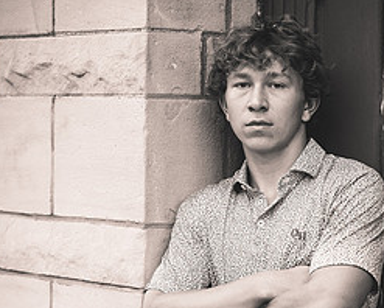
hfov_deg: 12.6
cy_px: 283
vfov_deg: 10.1
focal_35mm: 153
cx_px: 257
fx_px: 1740
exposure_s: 1/160
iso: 100
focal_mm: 43
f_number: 1.8
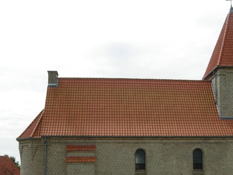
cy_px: 105
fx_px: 323
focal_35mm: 48
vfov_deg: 30.2
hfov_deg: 39.3
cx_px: 151
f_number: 6.1
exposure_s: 1/352
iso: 50
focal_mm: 7.5
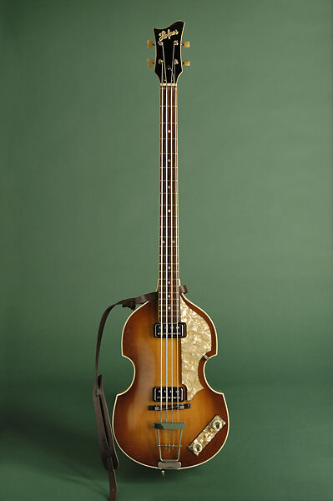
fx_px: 1209
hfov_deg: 15.7
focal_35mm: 87
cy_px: 250
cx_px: 166
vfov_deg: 23.4
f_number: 13
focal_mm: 58
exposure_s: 1/60
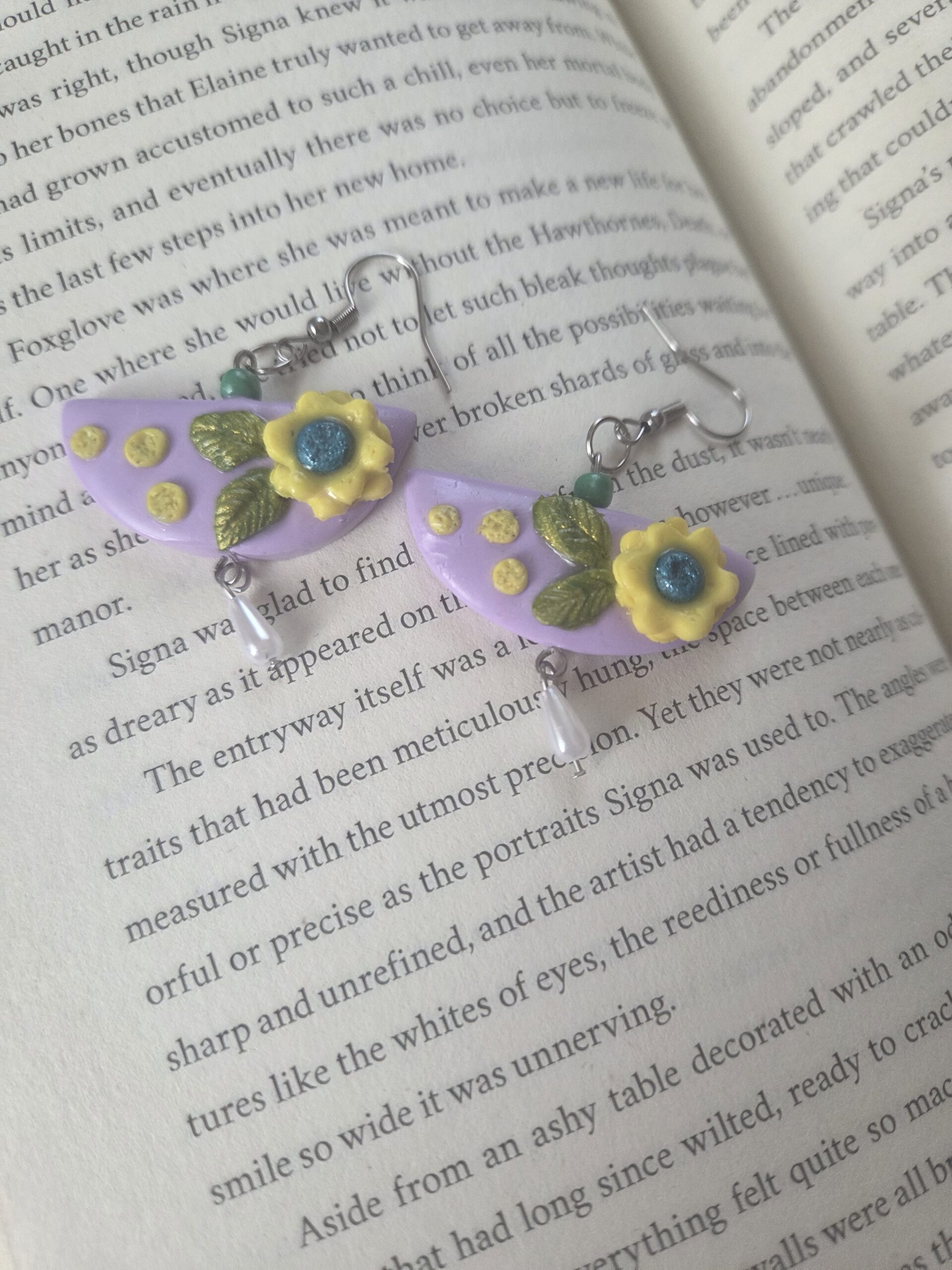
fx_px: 843
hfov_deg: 58.9
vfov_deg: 73.9
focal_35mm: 23
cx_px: 476
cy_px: 635
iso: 200
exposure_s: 1/100
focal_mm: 5.4
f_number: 1.8
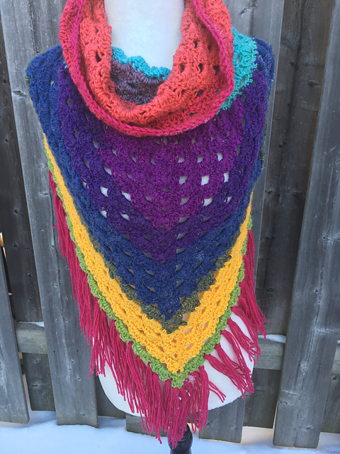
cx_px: 170
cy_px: 227
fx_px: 380
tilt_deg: -20.7
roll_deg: +1.8
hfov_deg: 48.2
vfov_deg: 61.7
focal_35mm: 29
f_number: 2.2
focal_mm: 4.15
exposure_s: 1/120
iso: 32
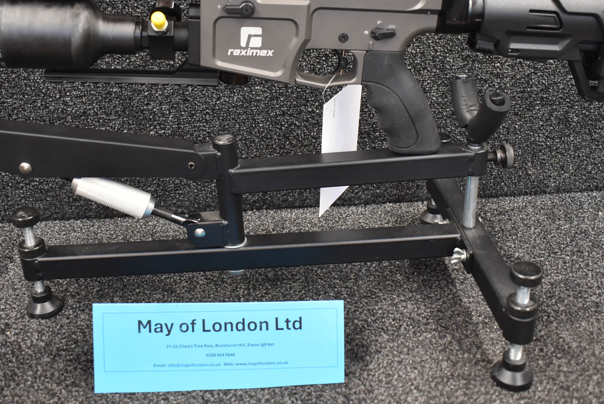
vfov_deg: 34.1
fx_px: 655
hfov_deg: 49.5
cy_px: 148
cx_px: 289
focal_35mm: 39
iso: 900
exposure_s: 1/60
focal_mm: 18
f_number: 3.5
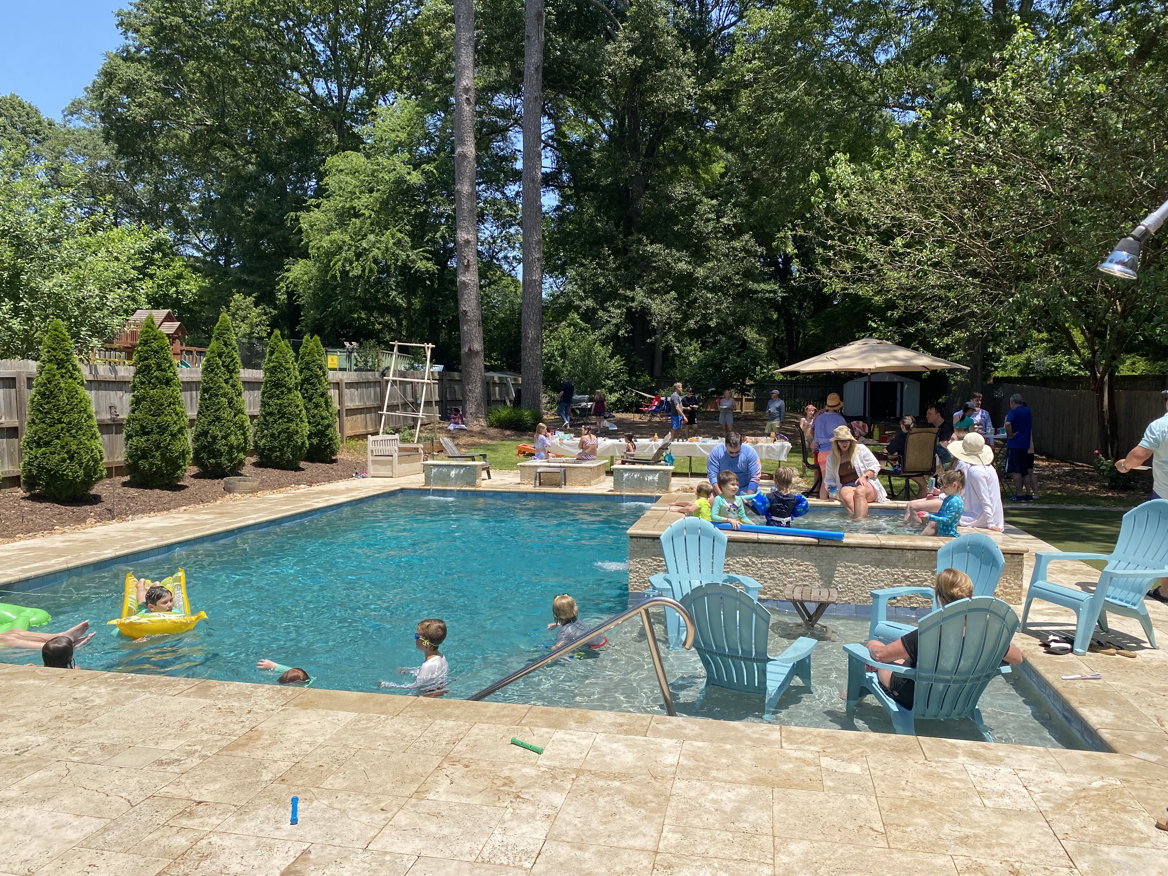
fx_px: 877
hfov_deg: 67.3
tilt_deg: -2.1
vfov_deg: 53.1
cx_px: 584
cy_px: 438
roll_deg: +0.0
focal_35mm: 26
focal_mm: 4.25
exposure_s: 1/2315
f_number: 1.8
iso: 32
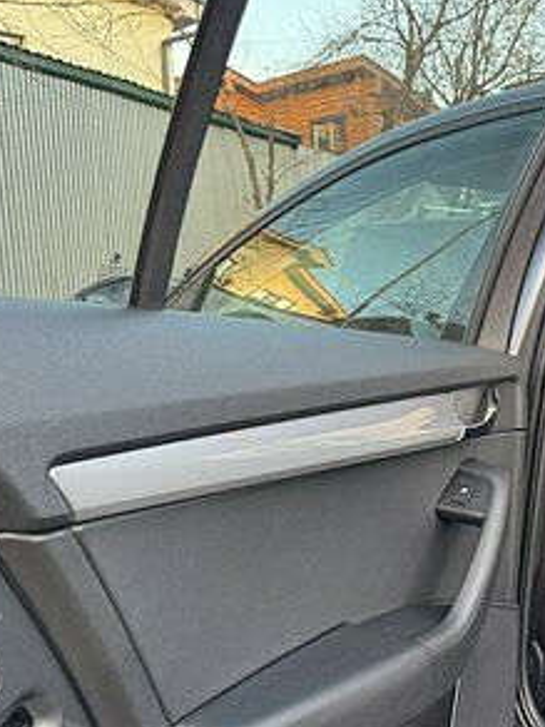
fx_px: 945
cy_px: 422
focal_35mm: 45
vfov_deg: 41.9
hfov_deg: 29.0
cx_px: 605
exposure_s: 1/65
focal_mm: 6.76
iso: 200
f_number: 1.78
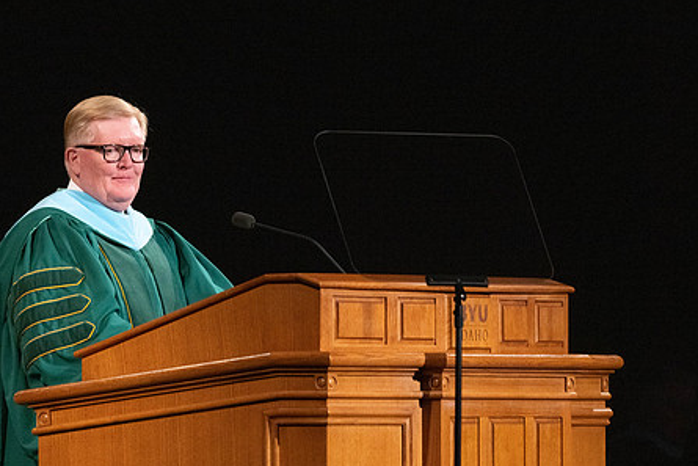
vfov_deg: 2.3
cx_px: 353
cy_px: 288
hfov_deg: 3.5
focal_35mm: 586
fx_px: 11365
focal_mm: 450
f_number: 5.6
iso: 6400
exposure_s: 1/400
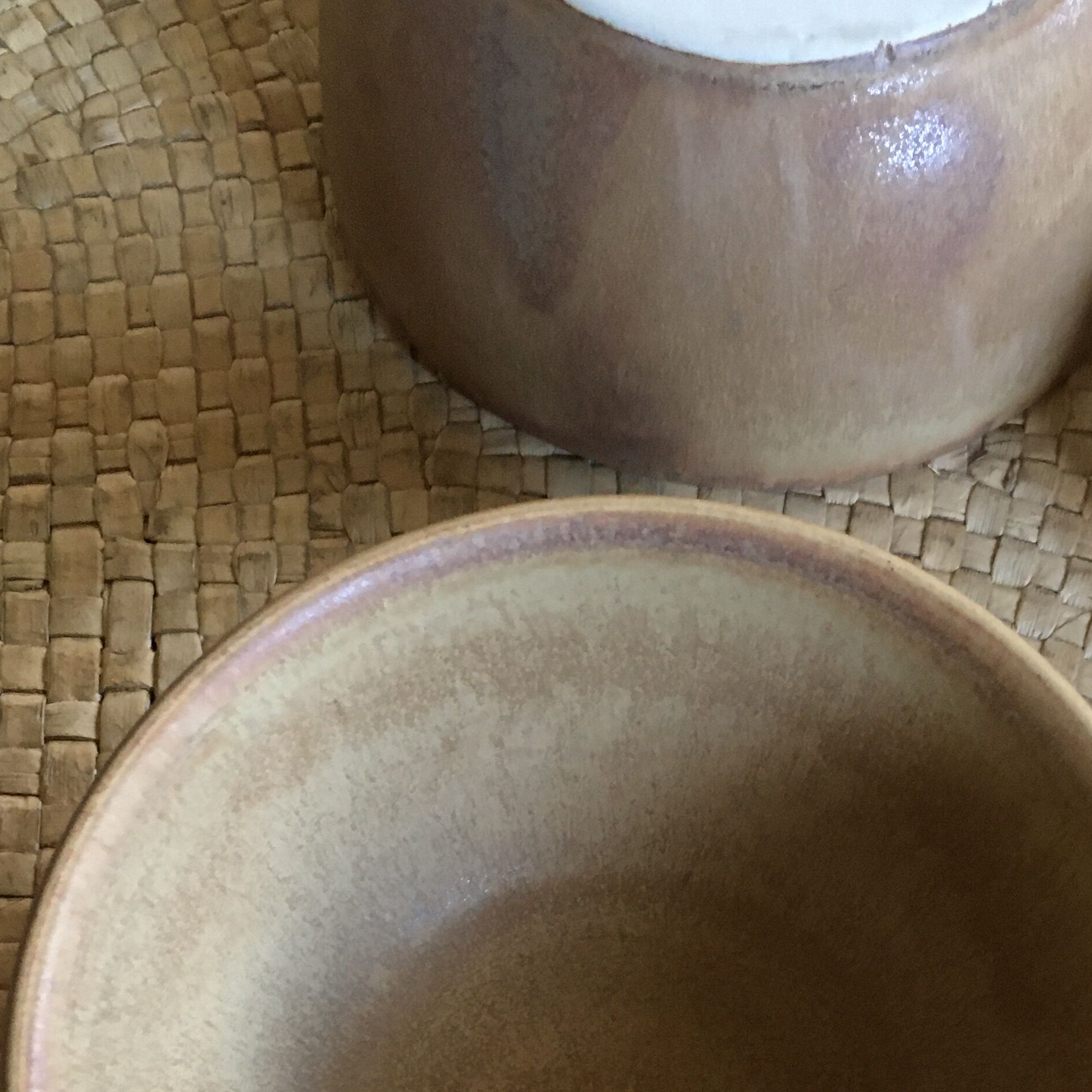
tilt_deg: -72.2
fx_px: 1963
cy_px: 1016
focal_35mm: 55
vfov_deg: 29.6
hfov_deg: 31.0
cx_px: 672
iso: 200
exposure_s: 1/20
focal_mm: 4.15
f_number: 2.2
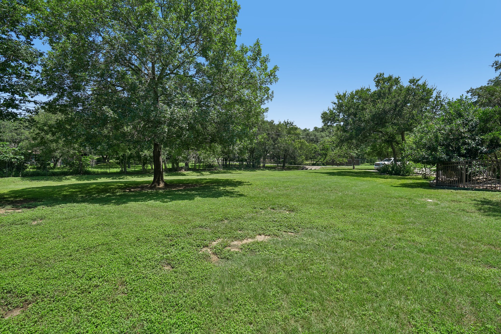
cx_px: 250
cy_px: 167
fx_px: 223
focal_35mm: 16
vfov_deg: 73.7
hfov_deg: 96.7
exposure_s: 1/400
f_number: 8
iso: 200
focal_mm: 16
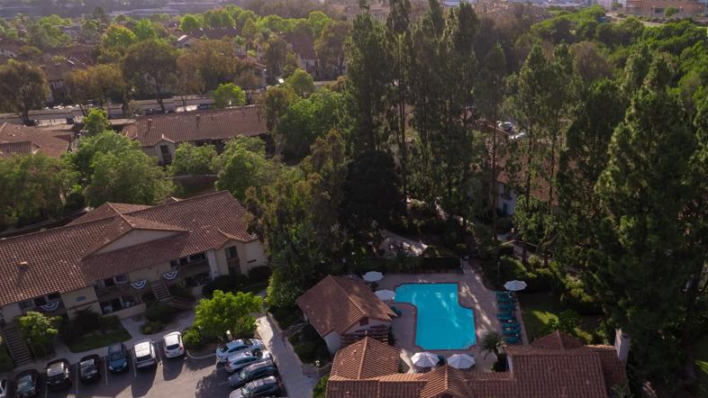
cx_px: 446
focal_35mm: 30
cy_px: 306
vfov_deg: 37.8
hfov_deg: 63.3
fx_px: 563
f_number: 2.8
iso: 100
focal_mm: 8.38
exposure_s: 1/40
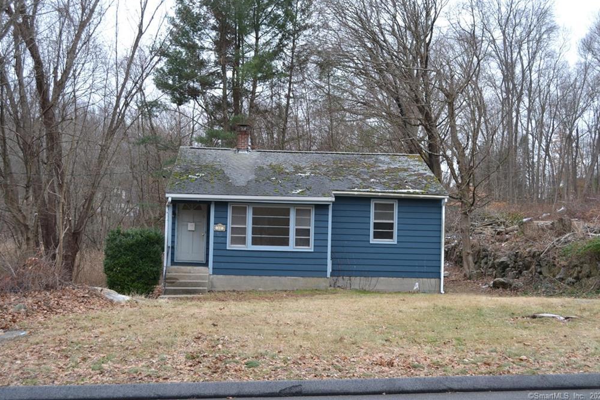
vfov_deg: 31.2
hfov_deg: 45.4
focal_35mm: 43
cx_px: 302
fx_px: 717
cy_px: 197
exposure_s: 1/100
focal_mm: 28
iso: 400
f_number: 5
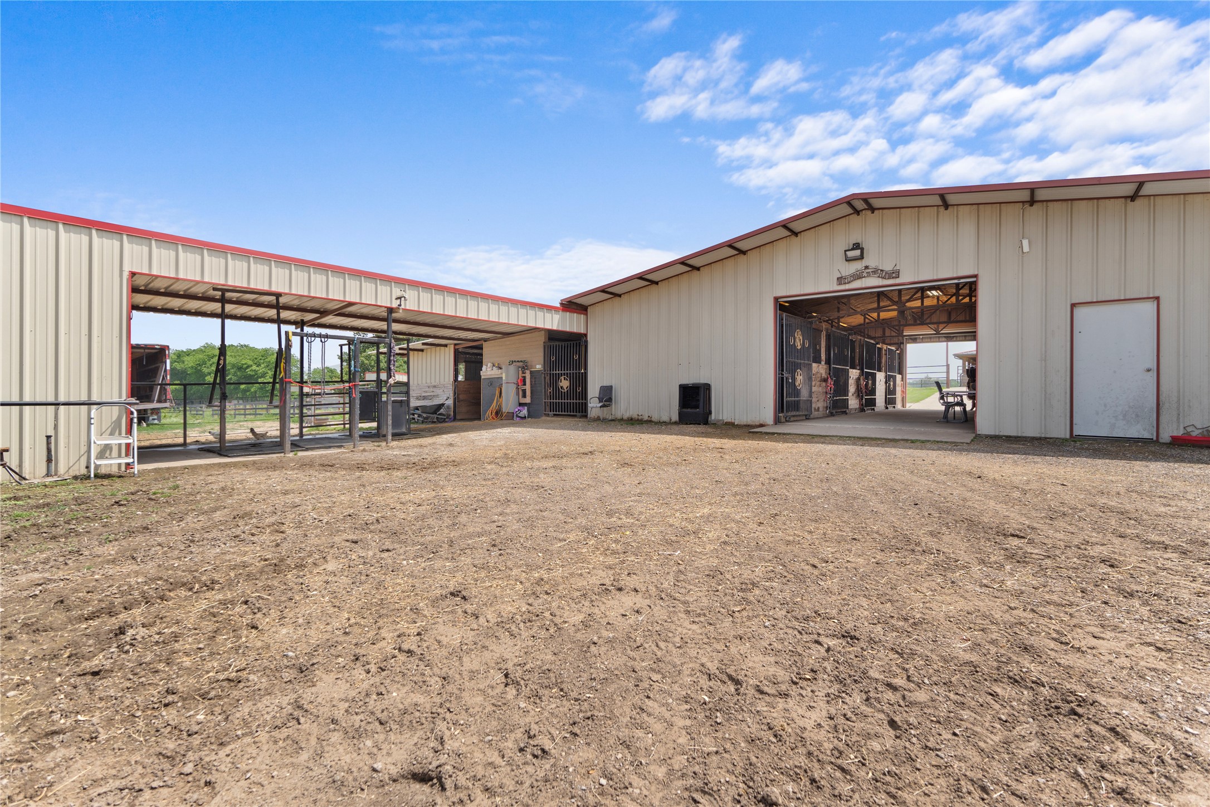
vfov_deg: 77.3
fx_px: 504
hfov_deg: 100.4
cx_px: 605
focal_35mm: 15
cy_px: 404
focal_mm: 10
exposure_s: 1/1000
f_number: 2.8
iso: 100
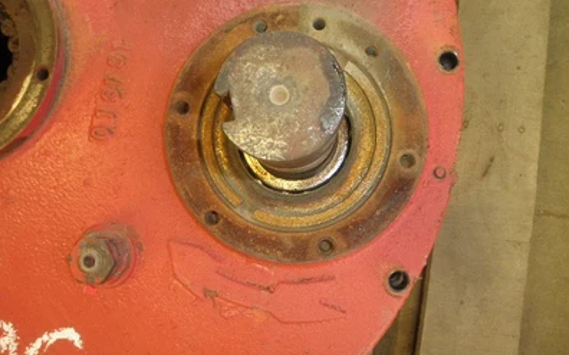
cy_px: 148
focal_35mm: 30
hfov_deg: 62.9
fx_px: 465
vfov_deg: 41.6
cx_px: 283
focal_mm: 5
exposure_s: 1/30
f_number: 3
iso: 200
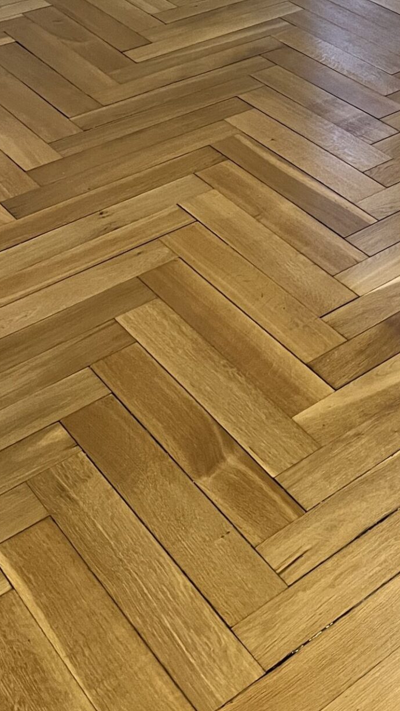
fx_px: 1113
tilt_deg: -27.6
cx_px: 529
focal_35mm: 59
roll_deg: +0.7
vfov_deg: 33.8
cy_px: 91
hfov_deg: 18.8
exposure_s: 1/50
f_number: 1.6
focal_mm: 5.1
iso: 500
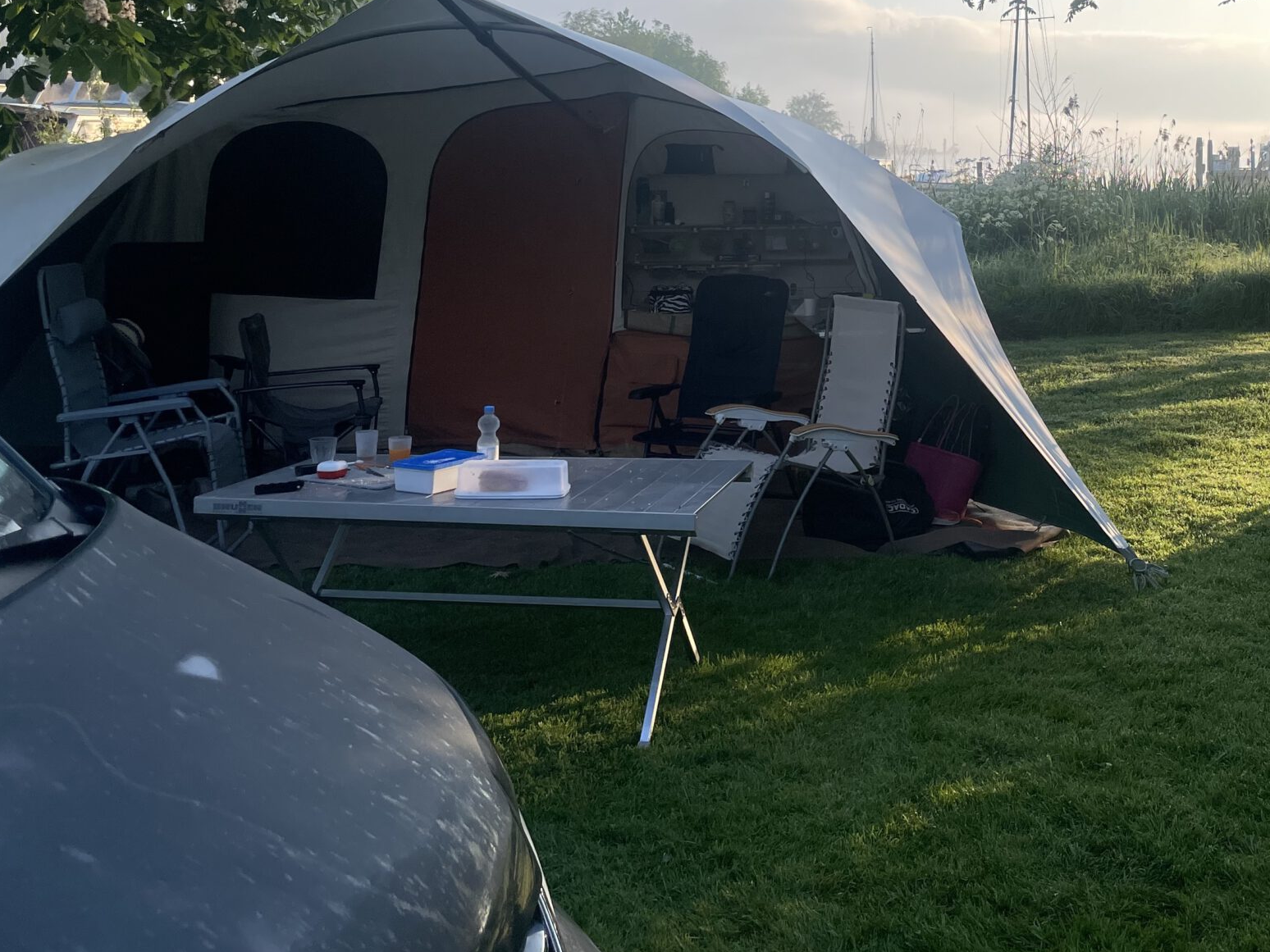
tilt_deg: -0.2
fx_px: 1578
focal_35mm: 43
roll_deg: +0.4
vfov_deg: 32.6
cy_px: 173
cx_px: 916
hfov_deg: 42.8
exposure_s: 1/2053
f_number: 1.6
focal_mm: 4.2
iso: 32
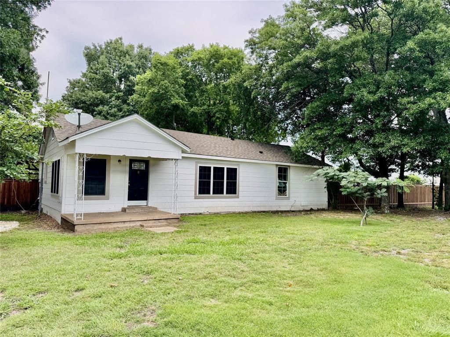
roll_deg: -0.7
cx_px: 225
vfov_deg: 56.8
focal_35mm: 24
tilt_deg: +3.4
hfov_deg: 71.6
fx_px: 312
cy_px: 168
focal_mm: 6.76
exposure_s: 1/535
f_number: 1.78
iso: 80
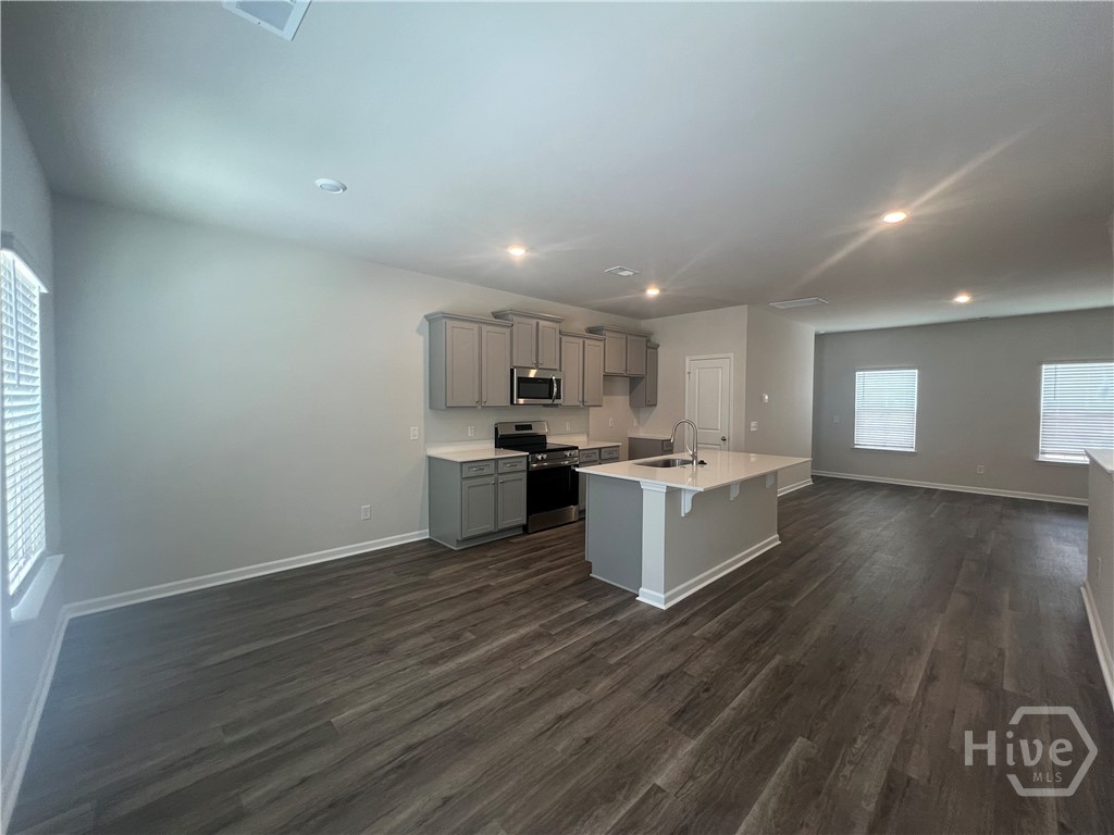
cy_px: 418
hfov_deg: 106.2
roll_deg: +0.2
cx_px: 557
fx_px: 418
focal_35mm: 13
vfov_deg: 89.9
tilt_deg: -2.2
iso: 250
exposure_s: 1/120
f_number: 1.8
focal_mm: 1.57
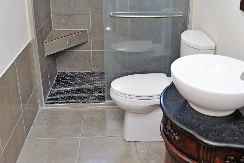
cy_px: 44
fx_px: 278
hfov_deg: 47.3
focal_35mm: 41
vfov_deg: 32.1
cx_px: 135
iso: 640
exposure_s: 1/30
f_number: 6.3
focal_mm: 28
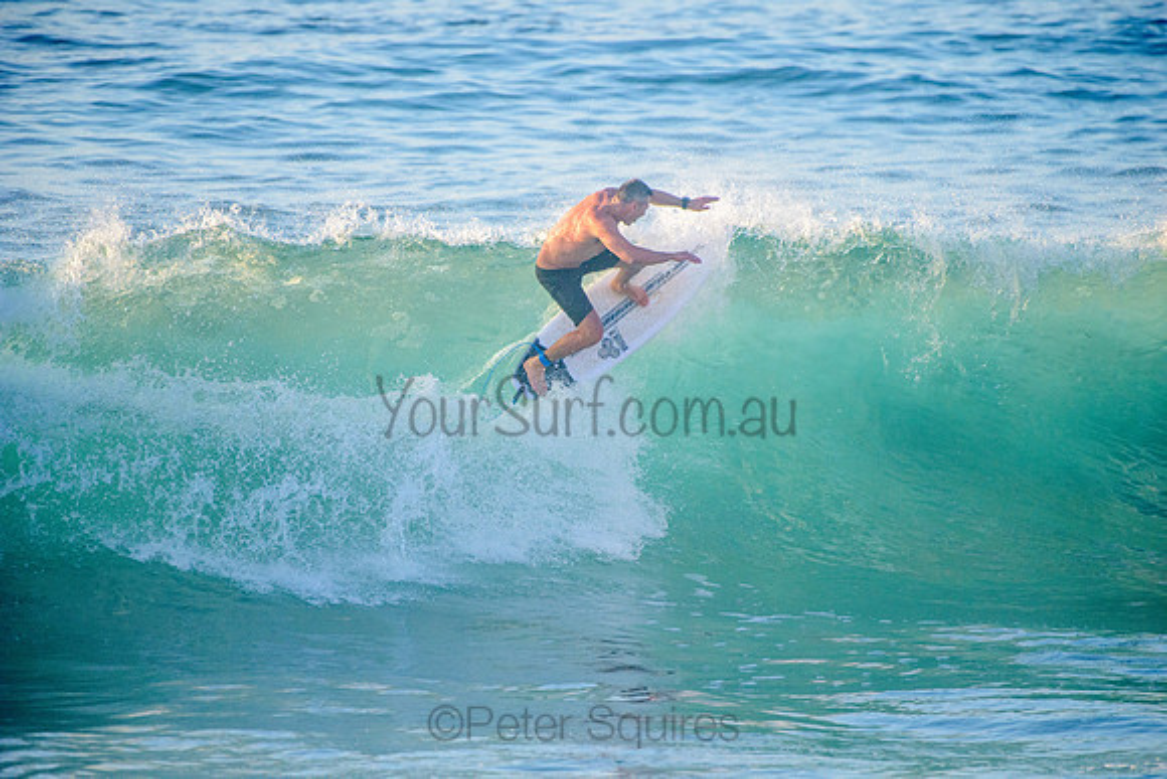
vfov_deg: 2.8
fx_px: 16211
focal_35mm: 500
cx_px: 584
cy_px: 390
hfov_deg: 4.1
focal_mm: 500
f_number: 5.6
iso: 1100
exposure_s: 1/2000
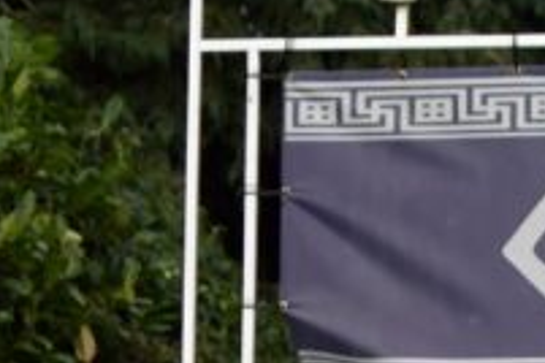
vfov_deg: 3.6
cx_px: 1445
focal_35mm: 377
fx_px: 5701
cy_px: 929
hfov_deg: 5.3
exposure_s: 1/3200
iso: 100
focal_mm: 35
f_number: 1.8
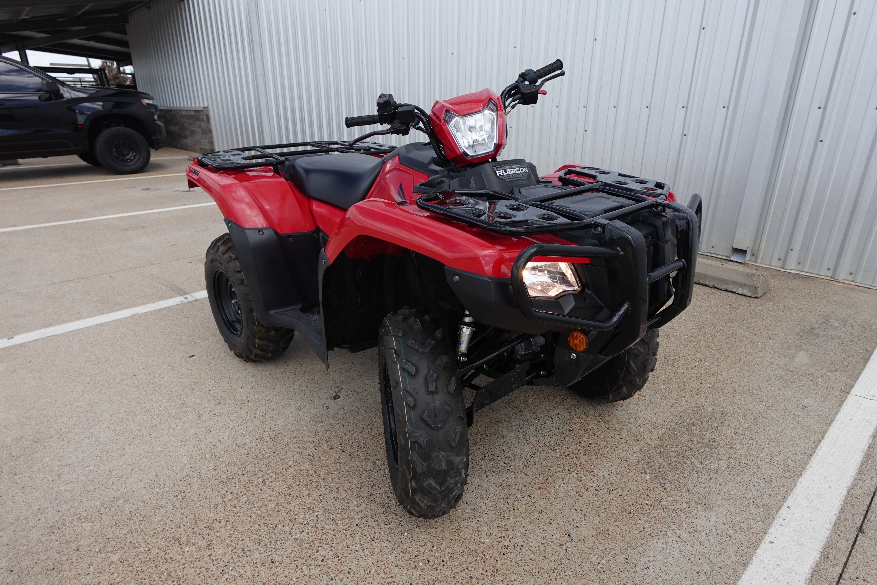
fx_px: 487
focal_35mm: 20
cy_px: 292
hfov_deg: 84.0
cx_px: 438
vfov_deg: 61.9
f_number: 2
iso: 125
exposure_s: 1/1600
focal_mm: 7.6
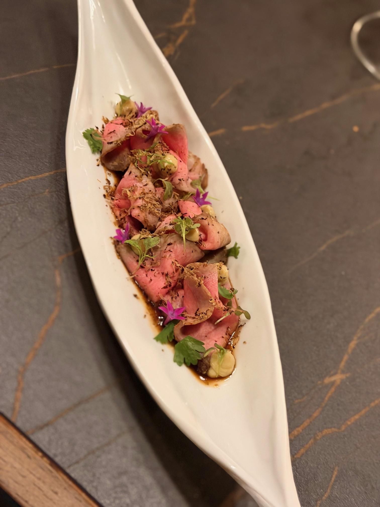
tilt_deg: -50.0
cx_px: 190
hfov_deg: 30.3
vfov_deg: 39.7
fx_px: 703
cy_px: 254
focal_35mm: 48
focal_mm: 6.76
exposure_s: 1/30
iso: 640
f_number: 1.78
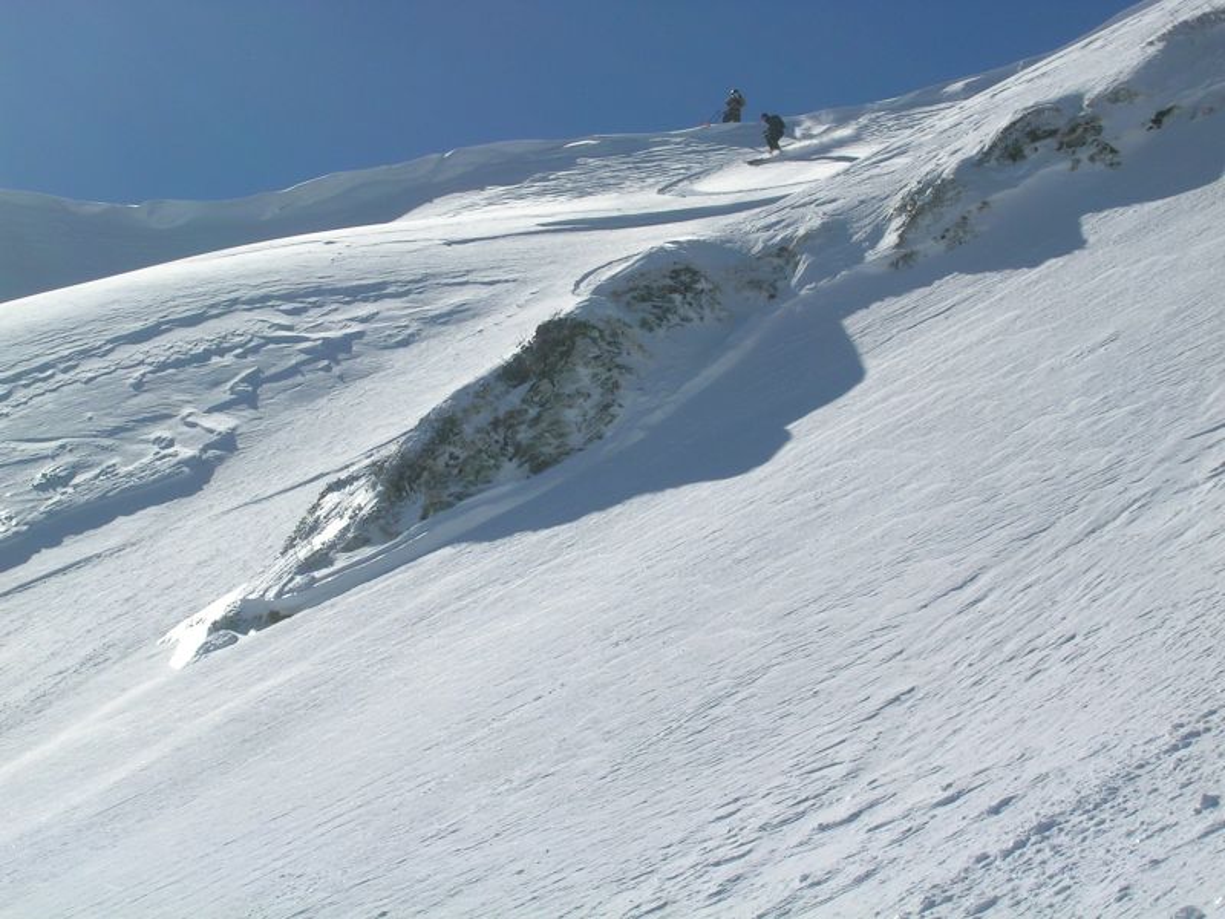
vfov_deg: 9.2
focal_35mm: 162
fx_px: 5733
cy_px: 460
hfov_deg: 12.2
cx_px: 612
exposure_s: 1/619
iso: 50
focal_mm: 16.2
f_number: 8.2
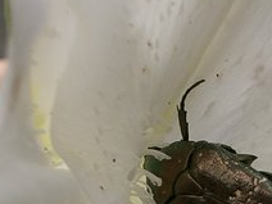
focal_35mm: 150
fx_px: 1179
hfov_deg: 13.0
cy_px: 231
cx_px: 254
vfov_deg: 9.8
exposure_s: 1/500
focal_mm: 10.2
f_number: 3.5
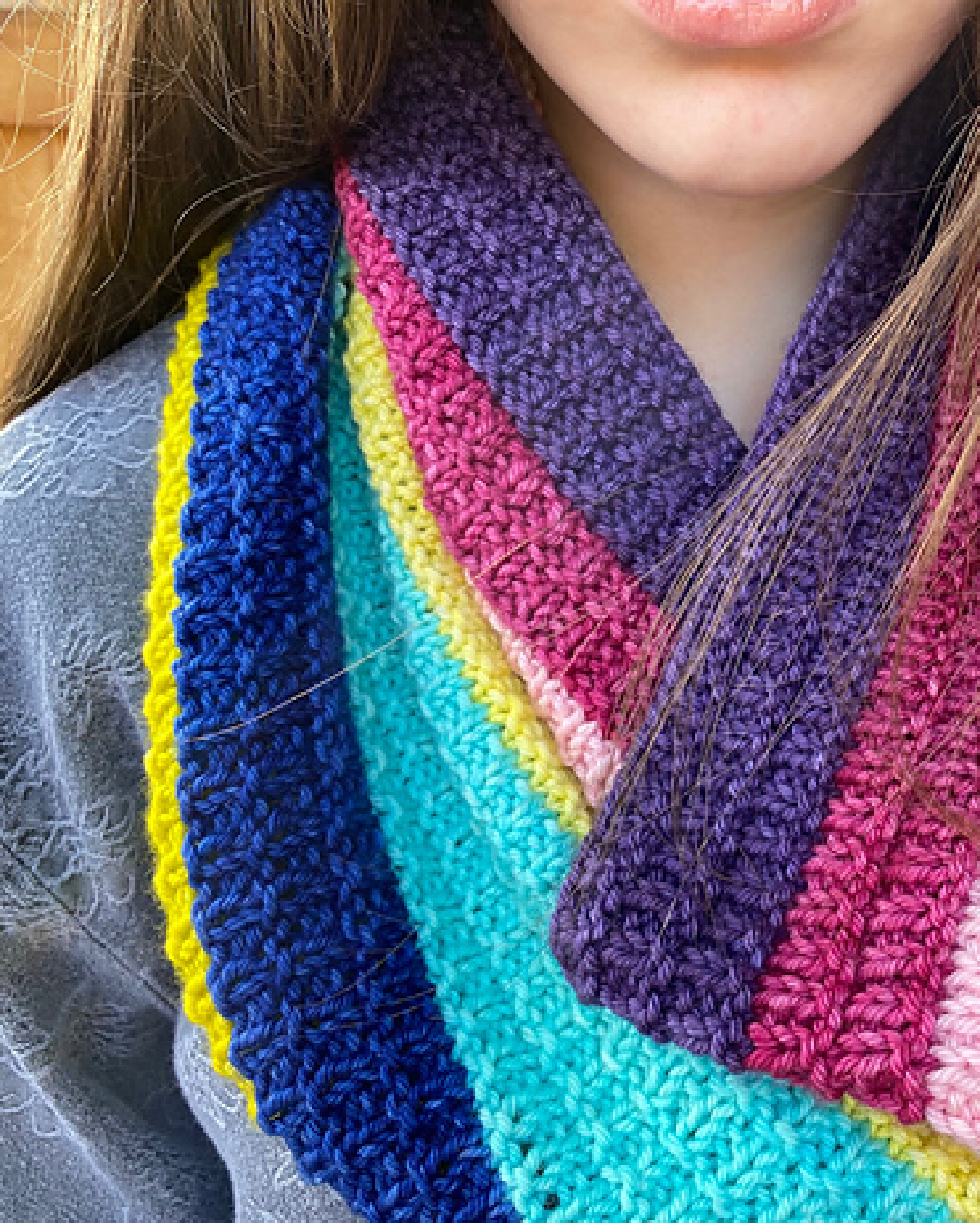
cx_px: 806
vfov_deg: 51.5
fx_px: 1268
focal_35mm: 35
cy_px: 608
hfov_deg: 40.3
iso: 80
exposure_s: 1/121
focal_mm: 4.25
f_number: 1.8
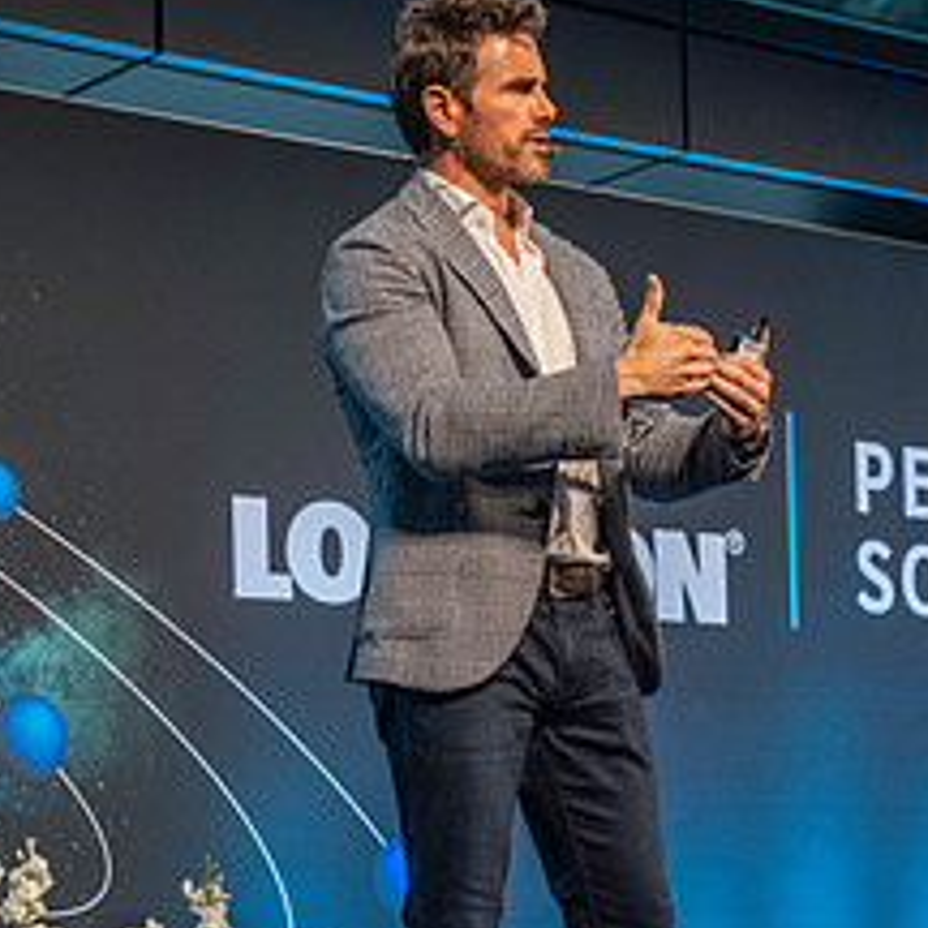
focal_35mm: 92
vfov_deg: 18.7
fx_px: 2790
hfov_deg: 18.9
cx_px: 507
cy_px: 760
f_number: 4.5
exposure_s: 1/200
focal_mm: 52
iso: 3200
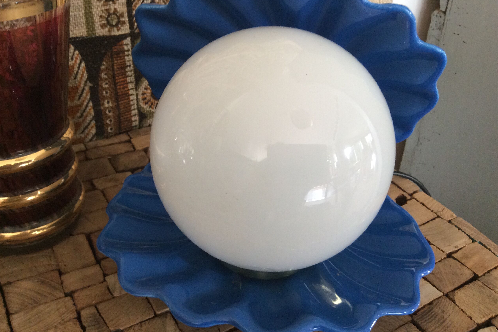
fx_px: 470
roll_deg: -1.2
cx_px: 246
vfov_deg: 38.8
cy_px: 150
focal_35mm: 34
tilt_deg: -31.4
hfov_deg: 55.8
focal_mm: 3.3
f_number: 2.4
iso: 100
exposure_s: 1/25
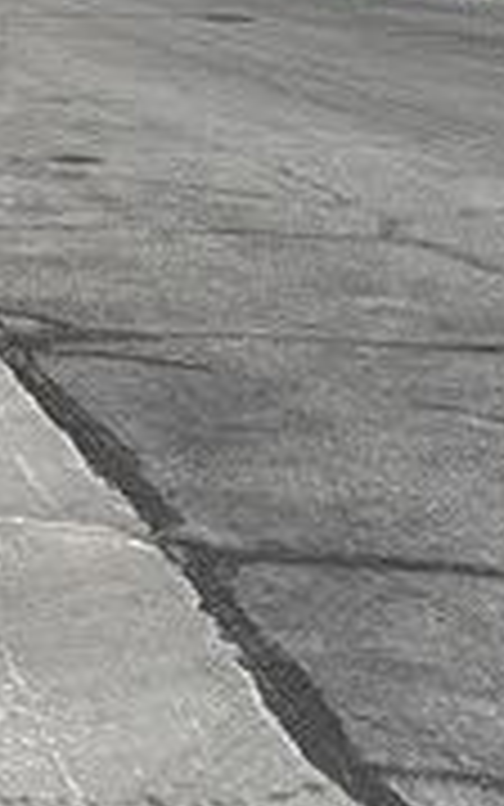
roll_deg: -1.0
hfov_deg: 10.2
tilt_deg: +2.3
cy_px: -203
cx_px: -1089
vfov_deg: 22.2
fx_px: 1867
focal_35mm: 85
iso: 50
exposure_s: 1/2584
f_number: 2.2
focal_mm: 2.22
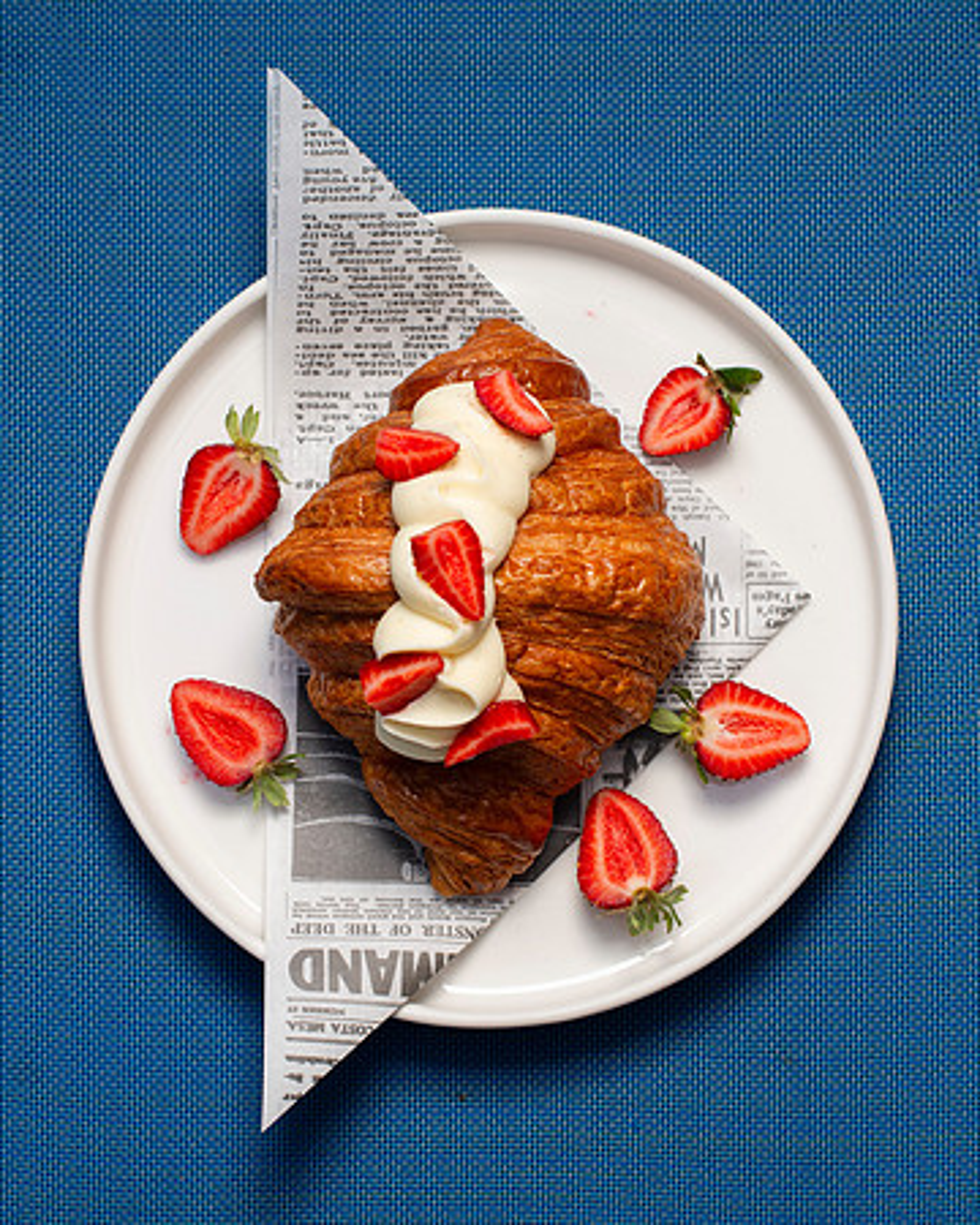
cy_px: 613
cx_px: 447
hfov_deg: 21.7
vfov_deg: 26.9
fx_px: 2560
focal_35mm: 71
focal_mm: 50
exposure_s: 1/200
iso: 200
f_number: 5.6
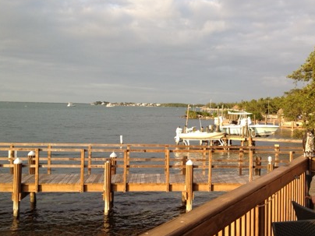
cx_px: 188
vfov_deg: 32.2
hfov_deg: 41.9
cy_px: 117
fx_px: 409
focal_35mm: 45
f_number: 2.4
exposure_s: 1/575
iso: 64
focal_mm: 4.28
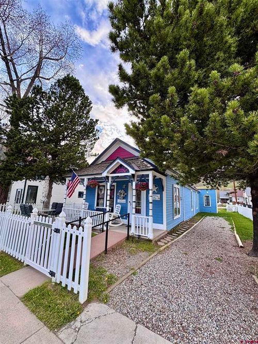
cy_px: 172
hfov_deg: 85.7
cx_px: 129
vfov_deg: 102.1
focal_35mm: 14
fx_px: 139
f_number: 2.2
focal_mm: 2.22
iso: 40
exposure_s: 1/278
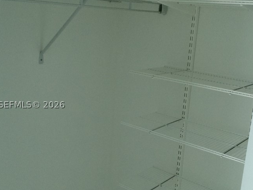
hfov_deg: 41.2
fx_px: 336
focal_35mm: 46
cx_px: 141
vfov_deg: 31.5
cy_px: 104
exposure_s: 1/40
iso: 40
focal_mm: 4.15
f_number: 2.2
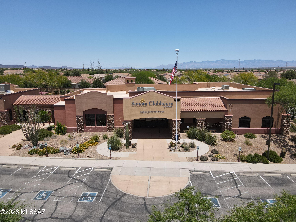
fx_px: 205
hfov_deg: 71.6
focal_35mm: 24
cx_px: 148
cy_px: 111
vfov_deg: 56.8
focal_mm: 4.5
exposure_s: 1/1000
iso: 100
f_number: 2.8
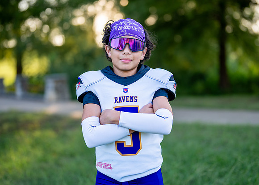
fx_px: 468
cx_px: 132
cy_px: 82
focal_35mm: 64
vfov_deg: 22.3
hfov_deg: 30.9
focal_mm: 50
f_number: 1.2
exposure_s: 1/1000
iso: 100
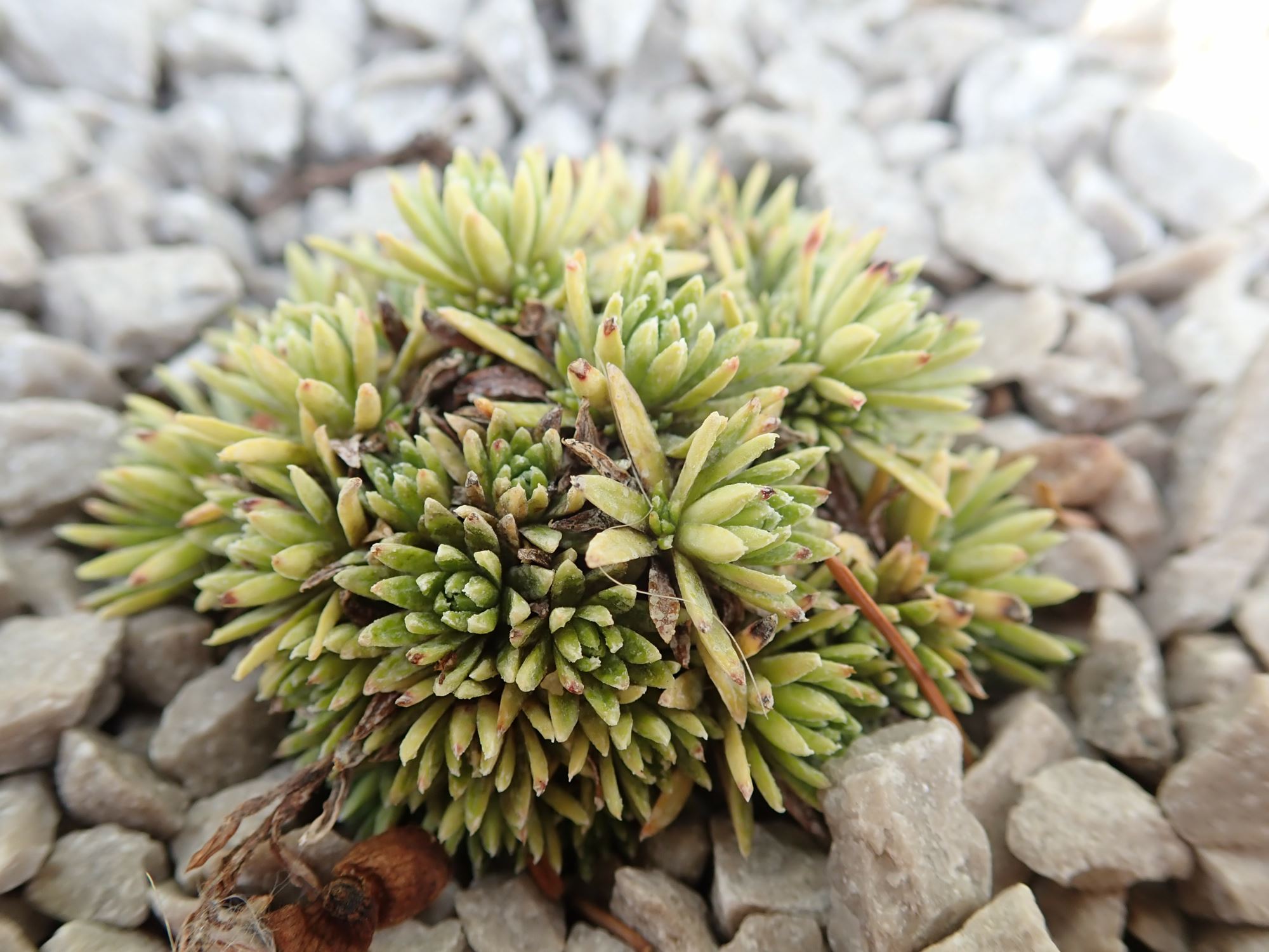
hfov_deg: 60.0
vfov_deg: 46.8
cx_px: 634
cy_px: 476
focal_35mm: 30
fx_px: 1100
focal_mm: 5.5
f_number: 3.2
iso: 100
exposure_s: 1/125
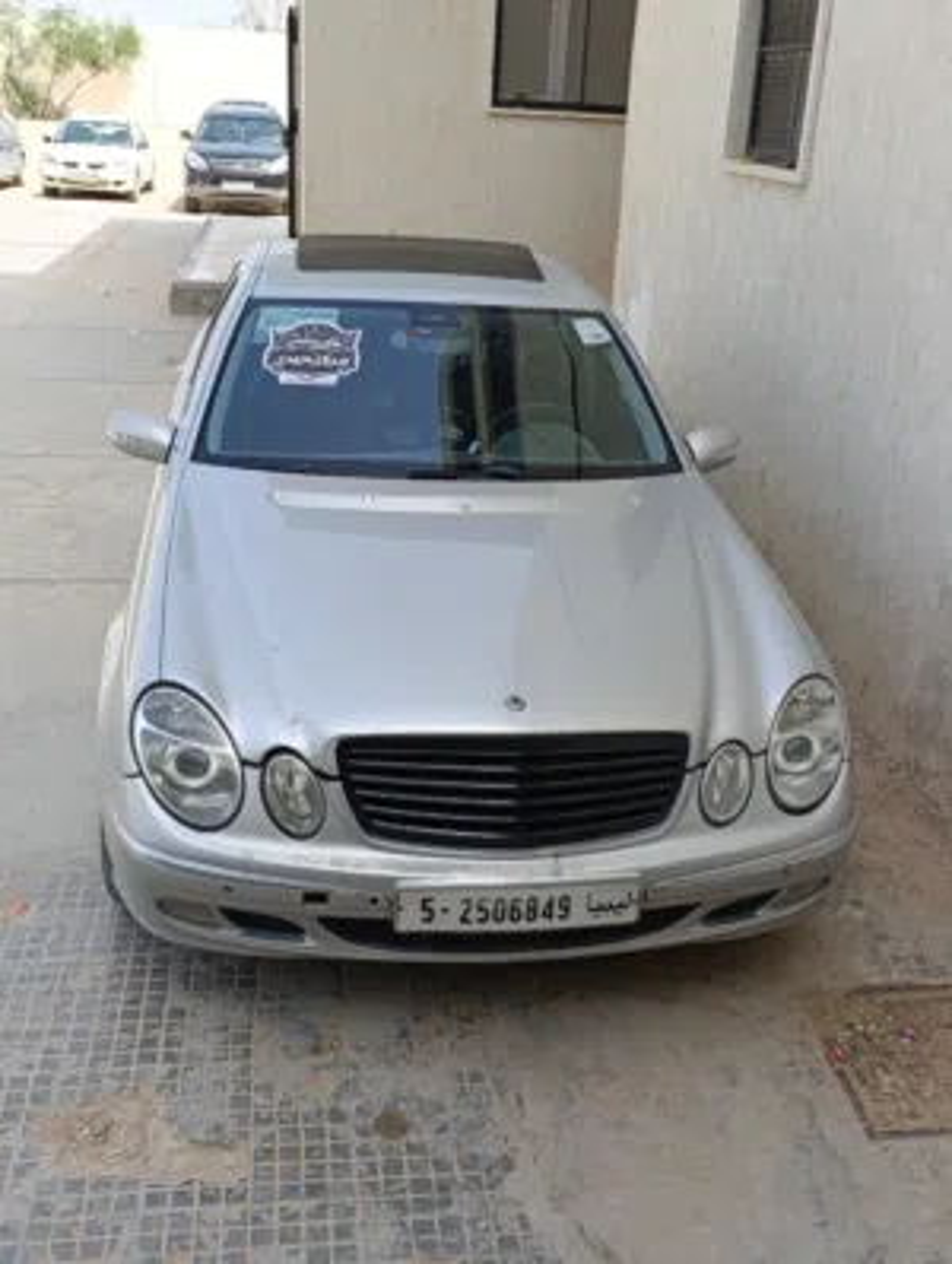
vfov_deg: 52.5
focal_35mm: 35
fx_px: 1279
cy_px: 632
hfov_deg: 40.8
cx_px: 476
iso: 50
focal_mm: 6.14
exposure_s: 1/245
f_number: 1.6
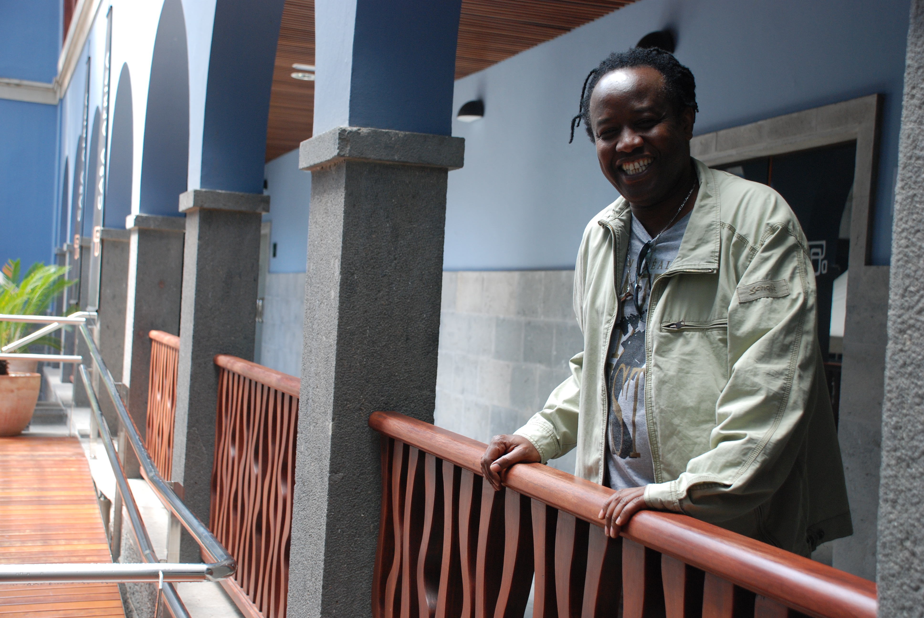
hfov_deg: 41.1
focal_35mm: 48
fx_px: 1233
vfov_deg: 28.2
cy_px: 309
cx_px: 462
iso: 320
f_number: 5
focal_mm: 32
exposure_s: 1/100
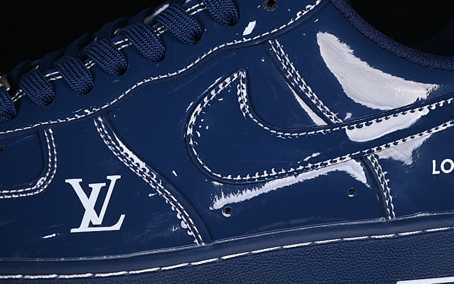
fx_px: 1212
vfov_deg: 13.3
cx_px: 266
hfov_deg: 21.2
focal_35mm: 98
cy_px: 157
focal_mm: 50
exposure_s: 1/60
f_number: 6.3
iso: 160
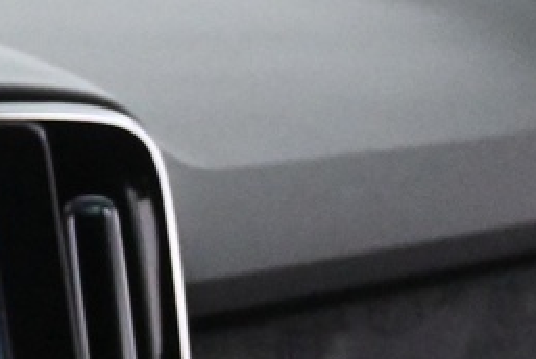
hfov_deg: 8.7
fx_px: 3237
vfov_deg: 6.0
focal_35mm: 217
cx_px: -699
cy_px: 977
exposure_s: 1/40
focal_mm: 23
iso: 5000
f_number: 4.2
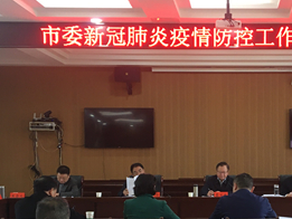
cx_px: 237
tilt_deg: -2.4
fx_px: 599
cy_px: 178
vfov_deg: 20.5
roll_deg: +0.2
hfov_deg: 26.8
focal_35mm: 71
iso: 64
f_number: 2.2
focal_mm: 4.15
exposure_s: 1/33
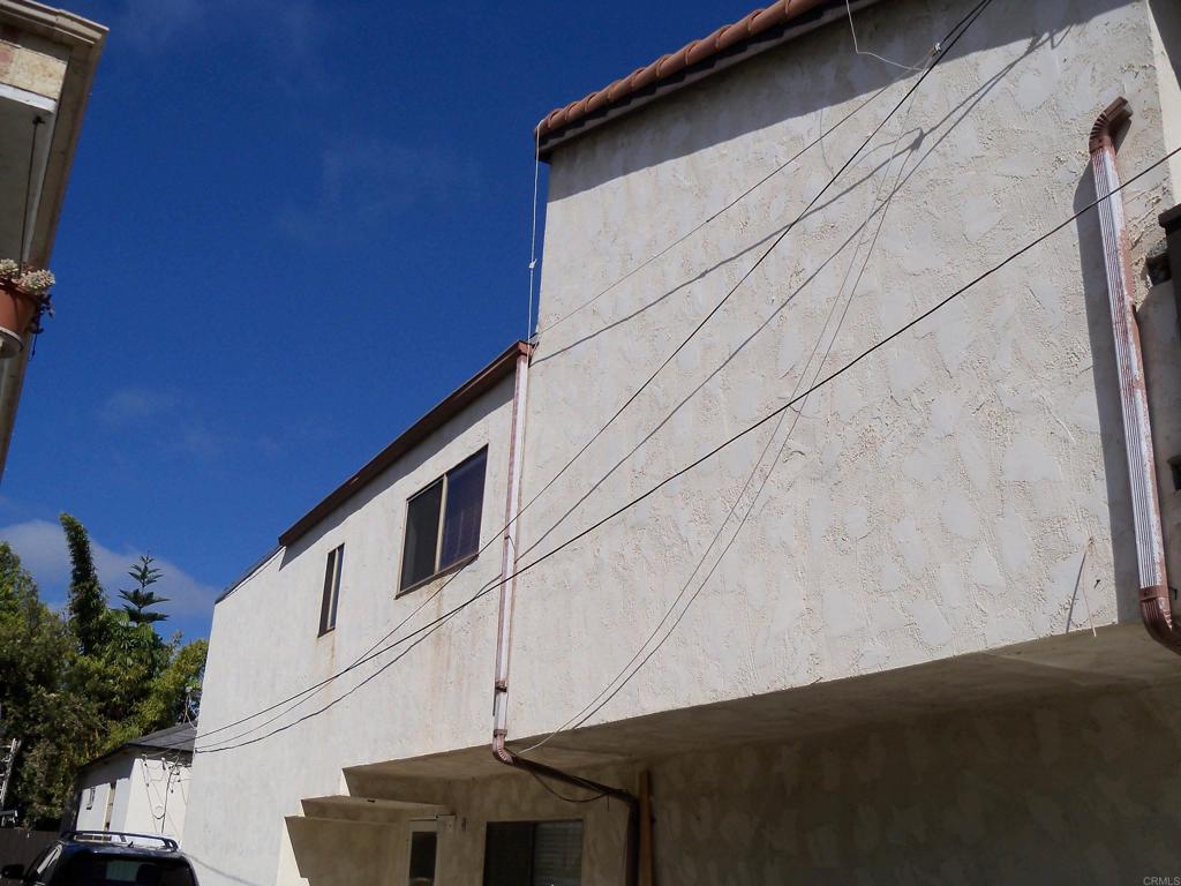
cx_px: 590
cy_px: 443
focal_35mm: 35
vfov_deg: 40.7
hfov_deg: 52.6
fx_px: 1194
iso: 80
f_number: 6.2
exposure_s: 1/800
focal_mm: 6.2
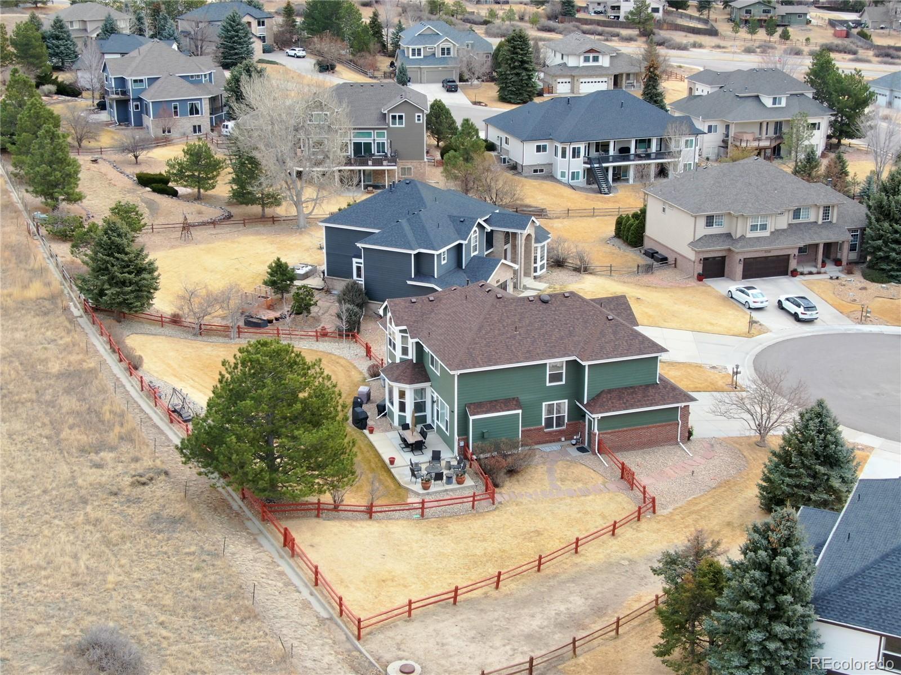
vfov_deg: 30.3
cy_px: 338
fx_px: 1249
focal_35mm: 48
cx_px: 450
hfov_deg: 39.7
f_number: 3.8
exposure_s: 1/120
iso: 100
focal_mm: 8.6
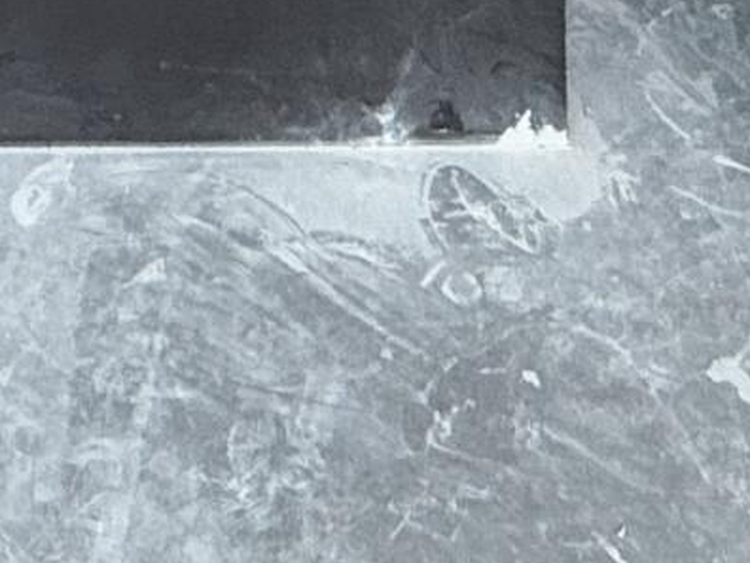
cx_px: 68
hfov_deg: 18.2
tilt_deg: +0.2
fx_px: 2297
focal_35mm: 106
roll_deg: +1.3
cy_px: -1458
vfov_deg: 8.9
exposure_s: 1/117
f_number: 2.2
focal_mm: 2.22
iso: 50
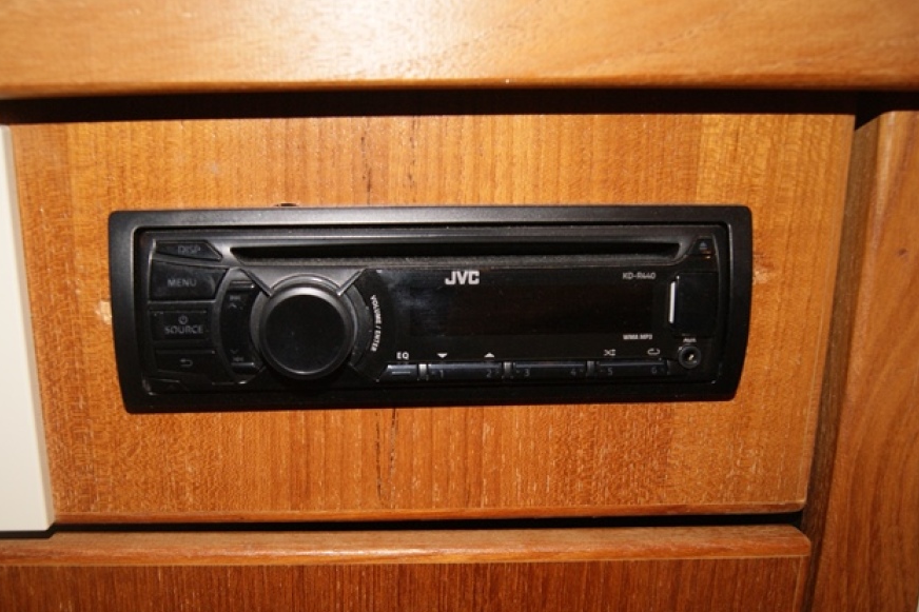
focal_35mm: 34
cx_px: 448
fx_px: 868
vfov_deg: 38.9
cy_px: 310
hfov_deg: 55.8
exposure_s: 1/60
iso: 400
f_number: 5.6
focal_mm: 22
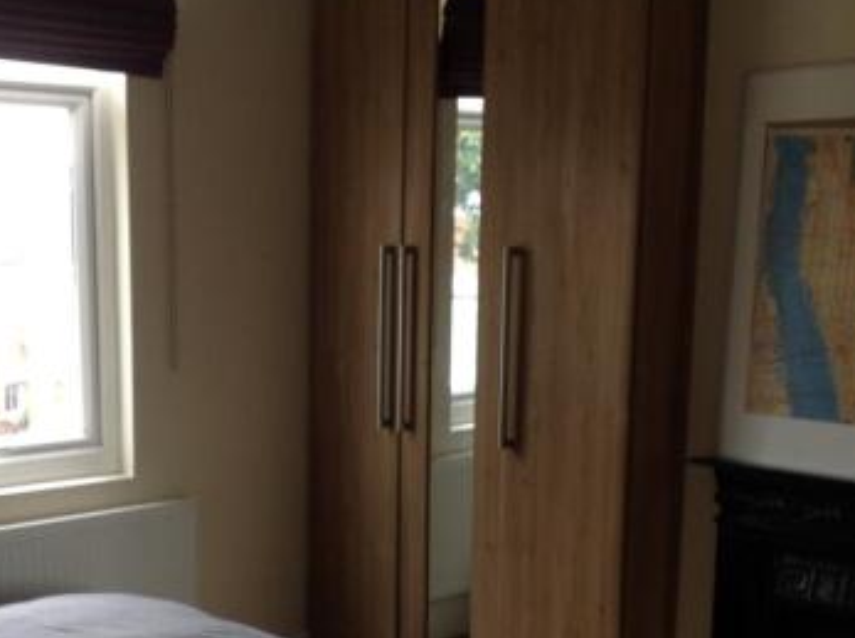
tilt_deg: -8.9
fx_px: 1455
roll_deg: -1.5
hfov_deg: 32.4
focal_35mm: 59
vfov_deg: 24.5
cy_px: 469
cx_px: 272
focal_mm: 4.28
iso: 64
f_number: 2.4
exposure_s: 1/30
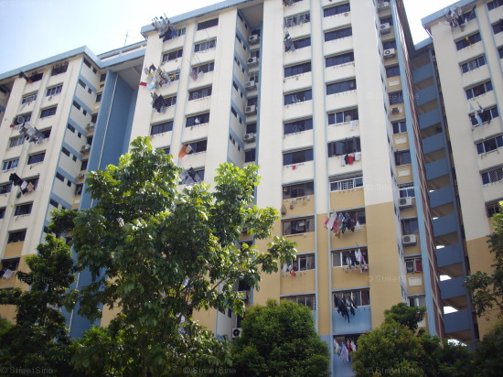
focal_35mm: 37
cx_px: 252
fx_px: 537
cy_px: 188
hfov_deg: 50.2
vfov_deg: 38.6
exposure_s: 1/125
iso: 80
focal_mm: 6.2
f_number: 5.6
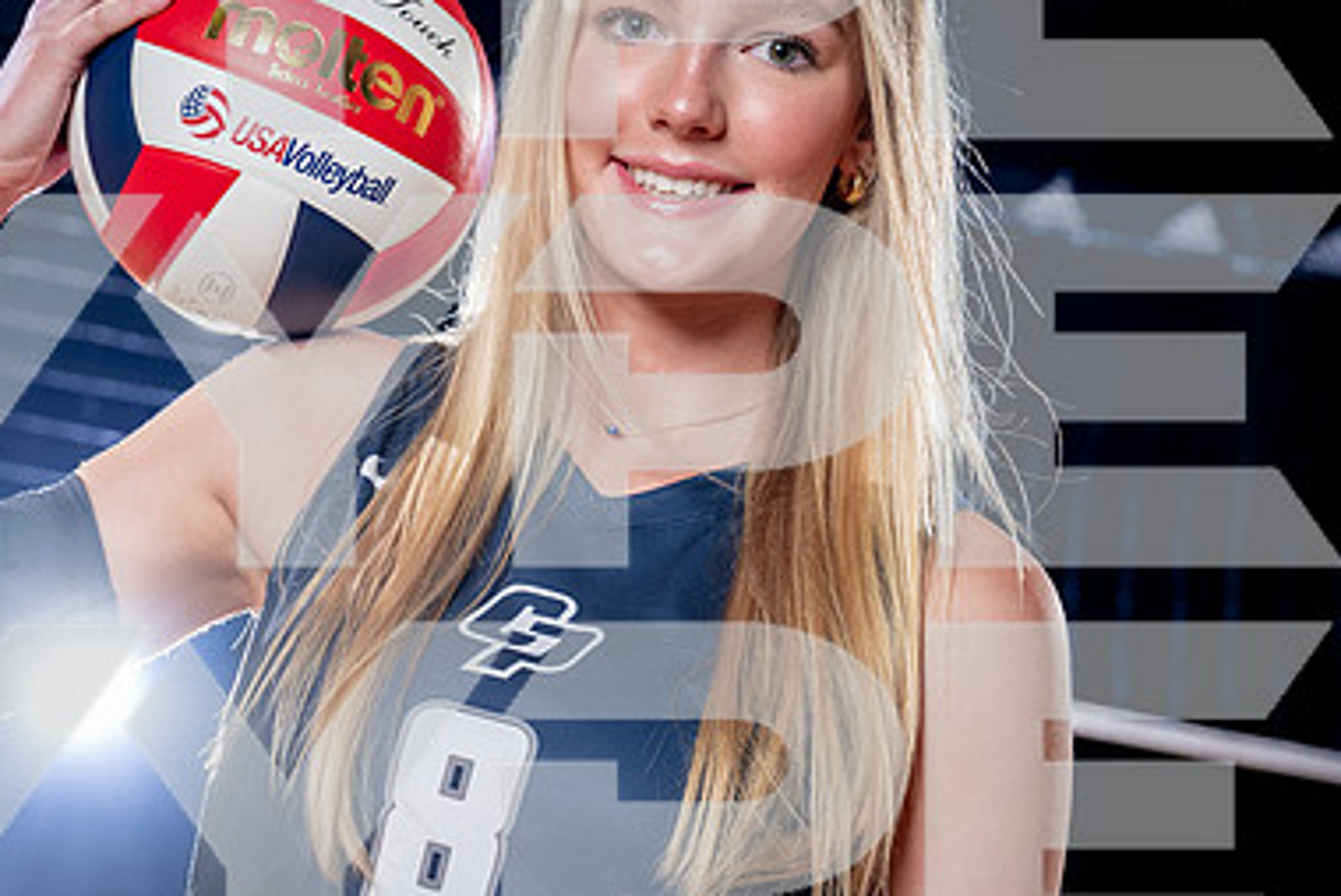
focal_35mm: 105
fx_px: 3914
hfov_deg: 19.4
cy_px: 383
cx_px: 445
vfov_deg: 13.1
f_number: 5.6
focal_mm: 68
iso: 250
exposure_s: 1/250
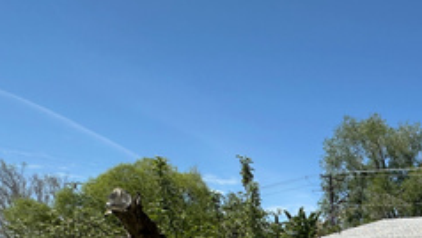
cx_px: 535
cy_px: 304
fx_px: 459
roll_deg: -0.5
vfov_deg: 25.3
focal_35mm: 41
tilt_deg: -3.3
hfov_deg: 35.5
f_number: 2.2
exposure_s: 1/2257
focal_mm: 2.22
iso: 50
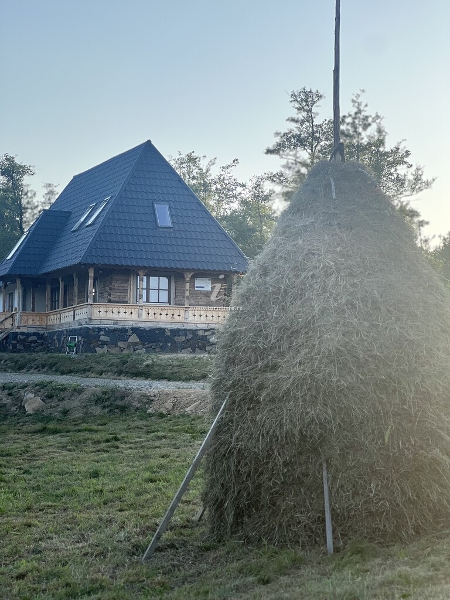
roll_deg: -0.6
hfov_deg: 19.1
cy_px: 300
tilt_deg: +6.9
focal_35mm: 77
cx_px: 225
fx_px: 1335
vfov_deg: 25.3
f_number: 2.8
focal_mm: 9
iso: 32
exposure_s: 1/338
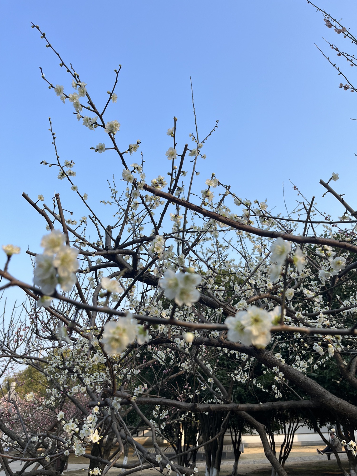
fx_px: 358
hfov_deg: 53.1
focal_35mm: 26
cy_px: 238
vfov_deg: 67.3
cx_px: 178
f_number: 1.6
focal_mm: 5.1
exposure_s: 1/1536
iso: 50
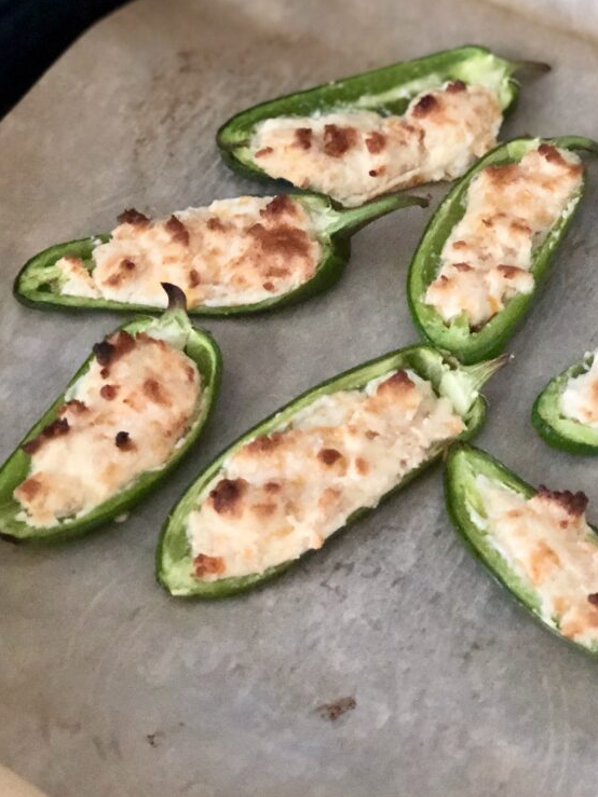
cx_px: 361
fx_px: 1820
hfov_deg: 18.6
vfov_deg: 24.7
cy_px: 307
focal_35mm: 79
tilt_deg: -46.2
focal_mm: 6.6
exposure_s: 1/30
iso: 1250
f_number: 2.8
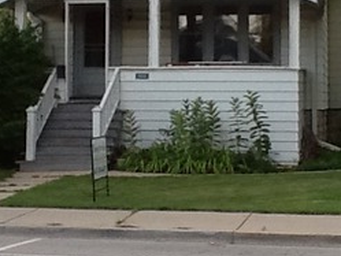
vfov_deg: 13.0
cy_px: 42
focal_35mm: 113
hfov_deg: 17.4
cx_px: 210
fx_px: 1114
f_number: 2.4
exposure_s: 1/120
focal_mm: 2.03
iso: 40
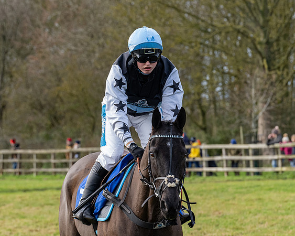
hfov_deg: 8.1
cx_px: 178
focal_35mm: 239
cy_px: 134
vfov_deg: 6.5
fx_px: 2088
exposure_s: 1/800
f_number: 5
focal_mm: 110
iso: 800
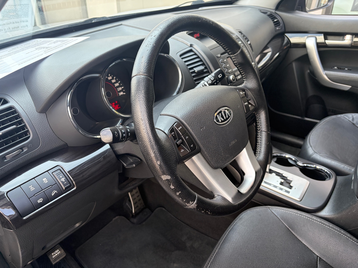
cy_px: 134
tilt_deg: -30.0
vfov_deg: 53.1
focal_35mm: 26
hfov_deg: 67.3
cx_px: 179
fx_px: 269
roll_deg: +0.0
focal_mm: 5.96
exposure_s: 1/232
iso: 125
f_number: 1.6
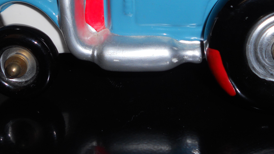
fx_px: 443
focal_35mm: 61
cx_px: 125
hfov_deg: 34.3
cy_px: -23
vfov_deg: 18.8
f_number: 8.8
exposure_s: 1/25
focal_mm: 5.8
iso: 80
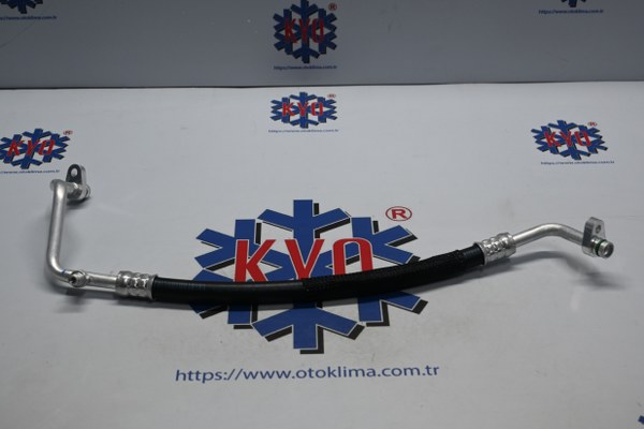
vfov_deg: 24.4
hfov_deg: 35.9
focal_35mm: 56
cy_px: 214
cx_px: 322
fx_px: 993
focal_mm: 37
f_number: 5.3
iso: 360
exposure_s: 1/60
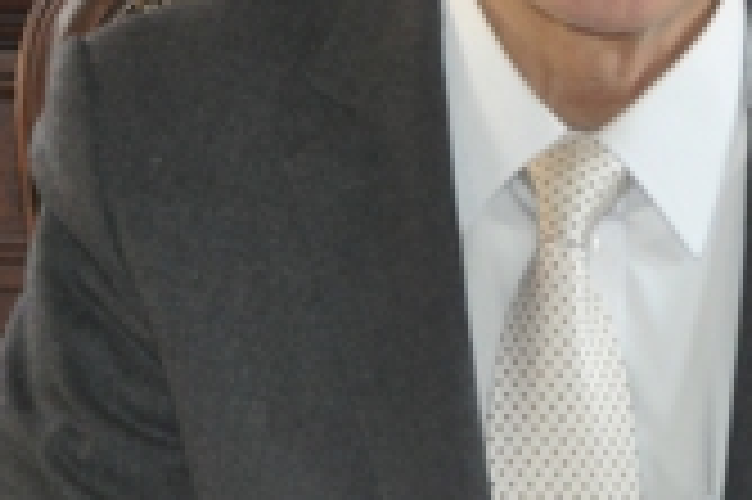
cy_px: 173
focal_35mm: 253
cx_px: 513
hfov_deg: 8.1
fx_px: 5280
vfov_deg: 5.4
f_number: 4.2
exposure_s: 1/60
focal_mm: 44
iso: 800
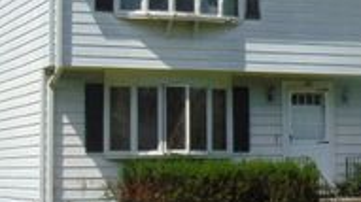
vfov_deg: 10.1
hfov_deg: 17.7
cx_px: 287
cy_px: 69
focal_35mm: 120
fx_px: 1148
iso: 80
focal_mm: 7.6
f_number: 3.3
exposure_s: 1/1000
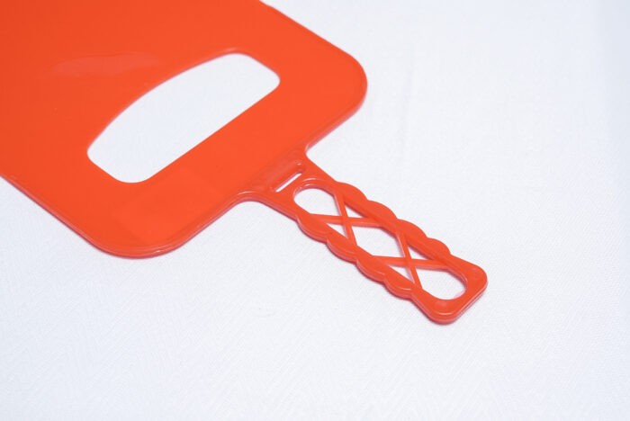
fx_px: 1226
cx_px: 315
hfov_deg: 28.8
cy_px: 210
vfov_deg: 19.5
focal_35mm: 70
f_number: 9
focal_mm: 70
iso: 3200
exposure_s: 1/200
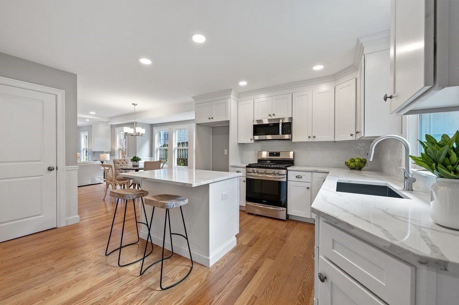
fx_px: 178
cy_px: 152
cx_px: 230
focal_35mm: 14
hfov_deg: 104.3
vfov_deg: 81.1
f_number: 8
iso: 1250
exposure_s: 1/500
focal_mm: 14
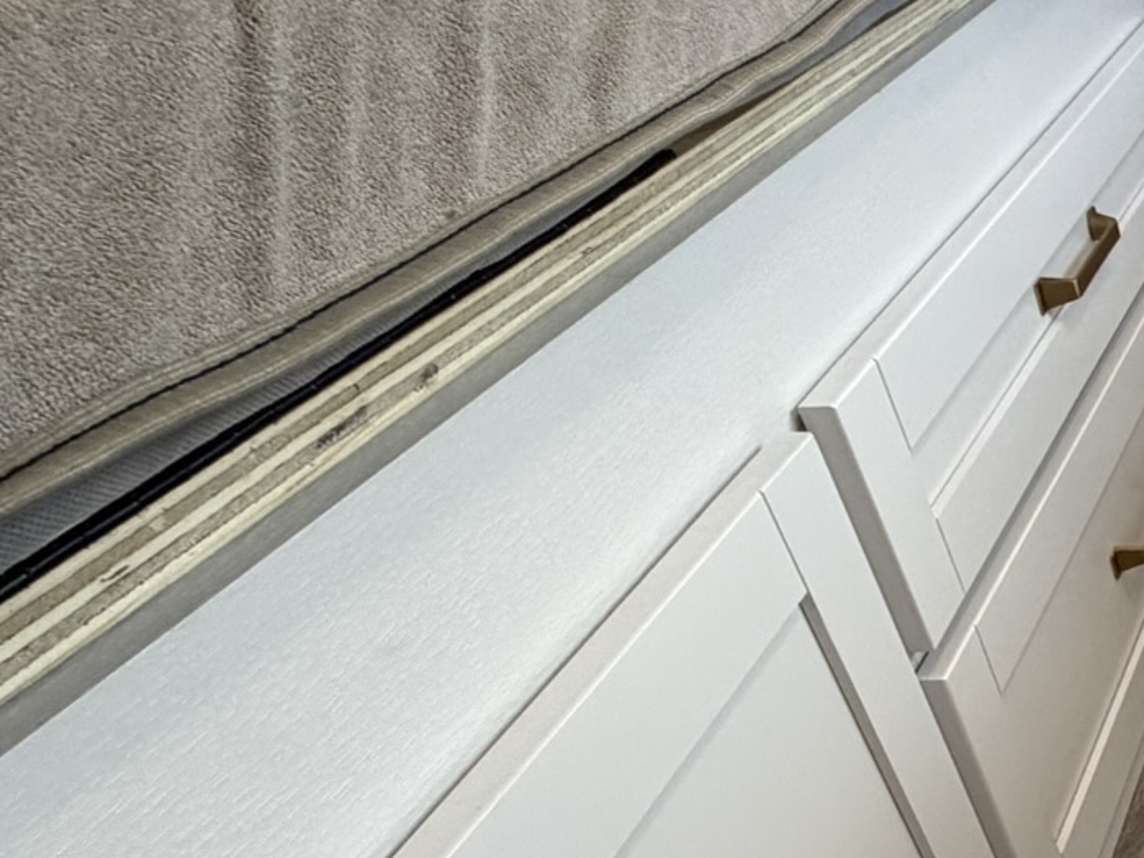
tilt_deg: -40.4
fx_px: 1355
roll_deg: +4.9
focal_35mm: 41
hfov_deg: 32.5
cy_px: 788
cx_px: 1532
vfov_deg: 33.1
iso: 320
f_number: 2.2
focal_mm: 2.22
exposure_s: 1/121
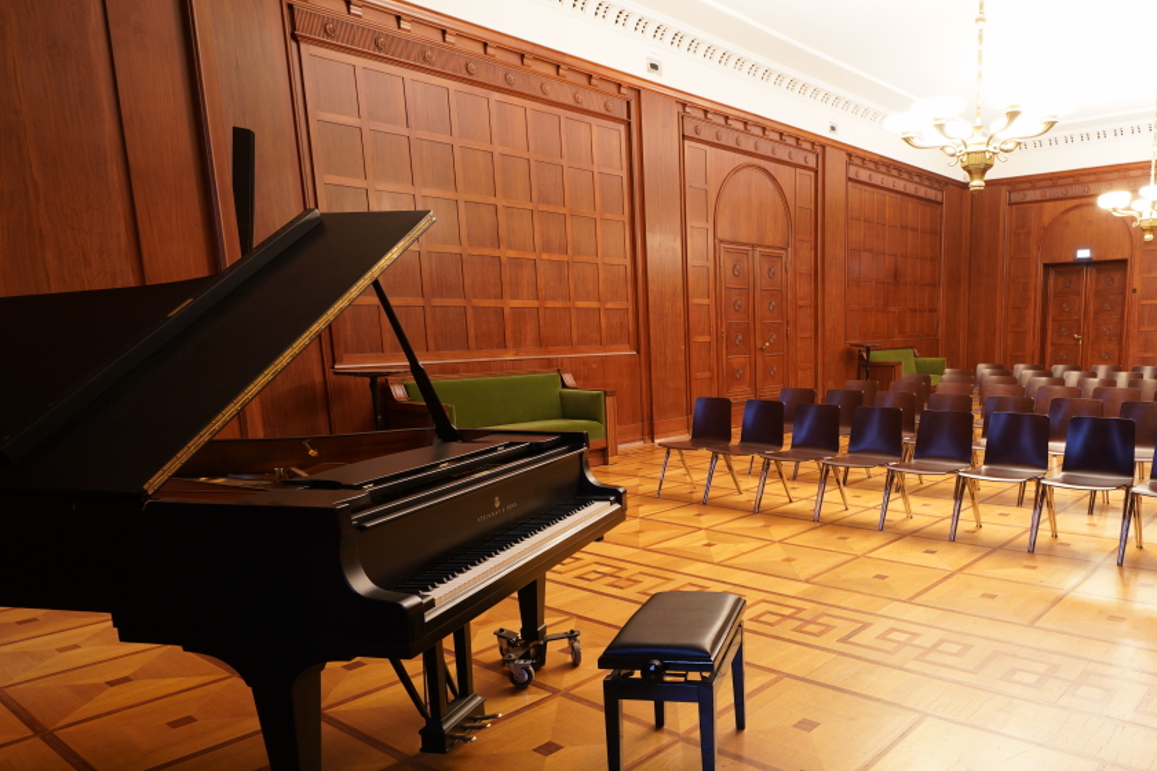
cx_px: 773
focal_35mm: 25
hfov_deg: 69.4
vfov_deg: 50.8
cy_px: 479
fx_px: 803
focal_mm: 14
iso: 160
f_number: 7.1
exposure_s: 1
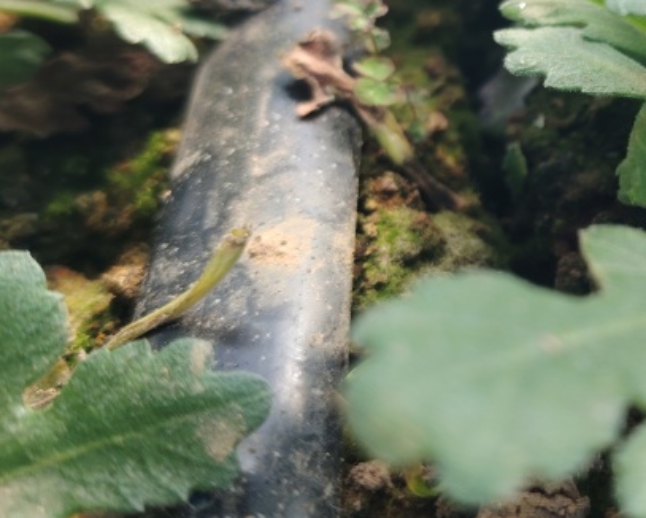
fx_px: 880
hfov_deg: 37.9
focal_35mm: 46
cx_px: 570
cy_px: 110
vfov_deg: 32.0
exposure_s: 1/109
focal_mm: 5.25
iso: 100
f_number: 1.75
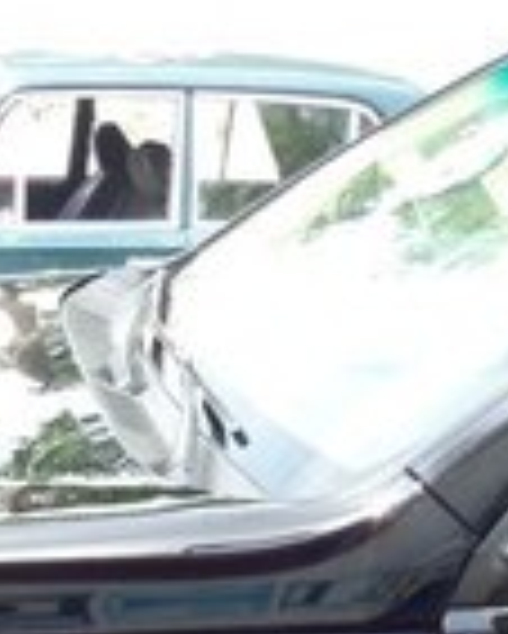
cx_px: 27
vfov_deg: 17.6
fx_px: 1802
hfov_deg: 15.8
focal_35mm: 96
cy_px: 994
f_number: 1.9
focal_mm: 3.7
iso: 40
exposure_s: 1/192
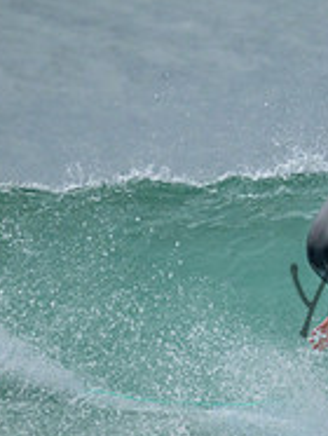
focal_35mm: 2394
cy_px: 280
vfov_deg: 0.8
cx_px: 532
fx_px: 30176
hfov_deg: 0.6
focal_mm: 800
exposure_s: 1/1600
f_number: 11
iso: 2200
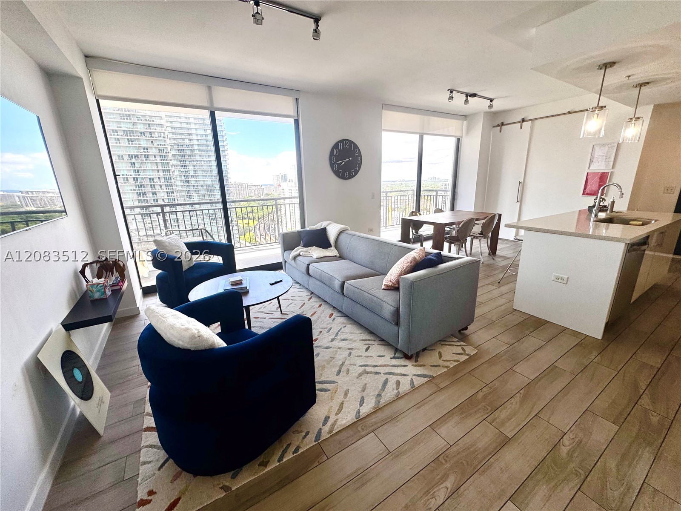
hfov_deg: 102.1
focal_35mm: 14
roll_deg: +2.0
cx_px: 340
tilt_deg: -15.2
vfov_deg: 85.7
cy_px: 256
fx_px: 275
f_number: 2.2
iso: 40
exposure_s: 1/99
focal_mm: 2.22
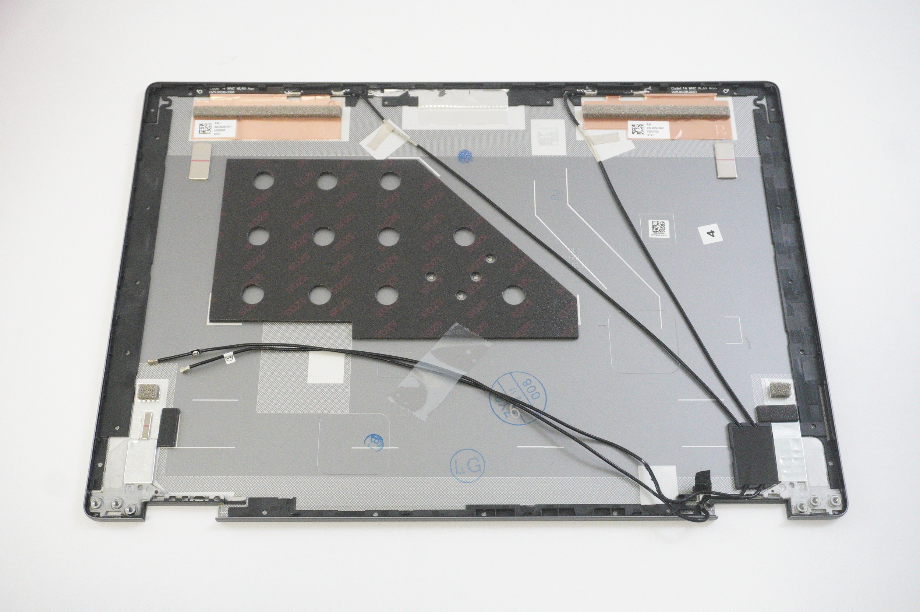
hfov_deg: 49.6
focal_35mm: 39
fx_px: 996
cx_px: 460
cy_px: 306
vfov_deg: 34.1
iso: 6400
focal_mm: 26
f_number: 5.6
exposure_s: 1/250
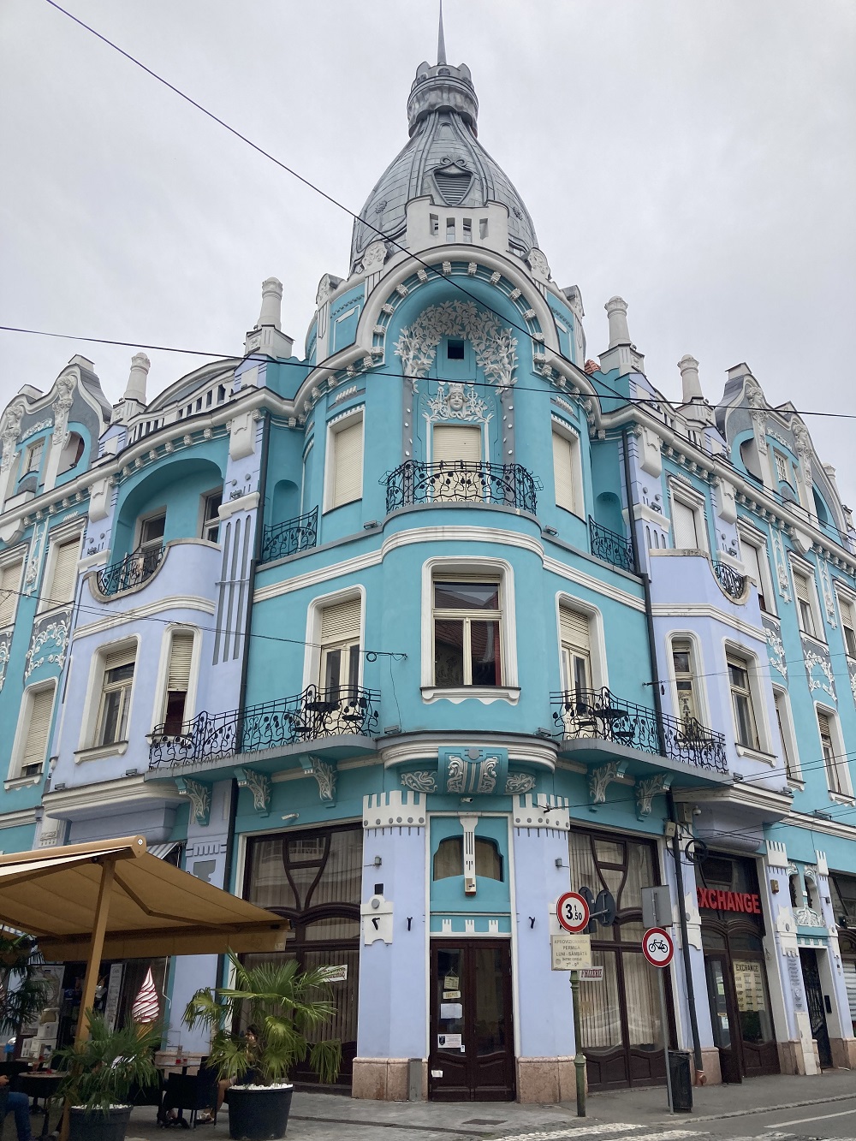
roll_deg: +0.2
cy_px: 570
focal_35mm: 28
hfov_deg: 49.8
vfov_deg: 63.4
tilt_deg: +23.9
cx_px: 428
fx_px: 923
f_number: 1.8
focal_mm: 3.99
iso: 20
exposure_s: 1/1715
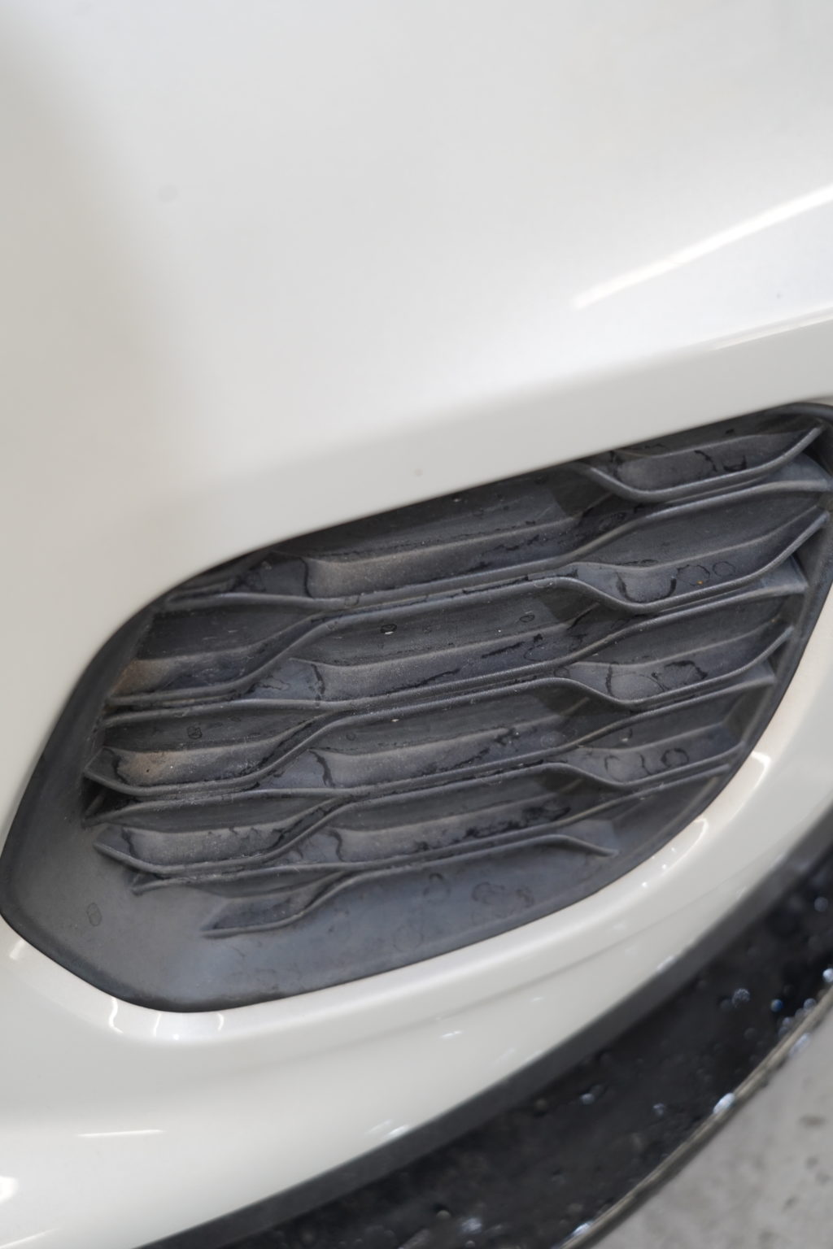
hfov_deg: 33.4
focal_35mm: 40
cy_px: 624
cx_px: 416
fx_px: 1388
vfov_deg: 48.5
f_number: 5
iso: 1000
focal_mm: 40
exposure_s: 1/60
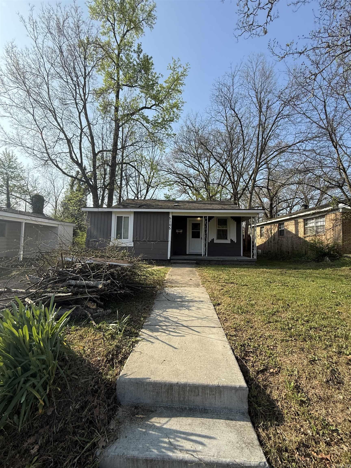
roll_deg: -1.6
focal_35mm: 14
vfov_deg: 102.1
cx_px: 176
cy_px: 234
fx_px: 189
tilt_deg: +2.6
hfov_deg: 85.7
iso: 50
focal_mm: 2.22
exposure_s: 1/1050
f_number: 2.2
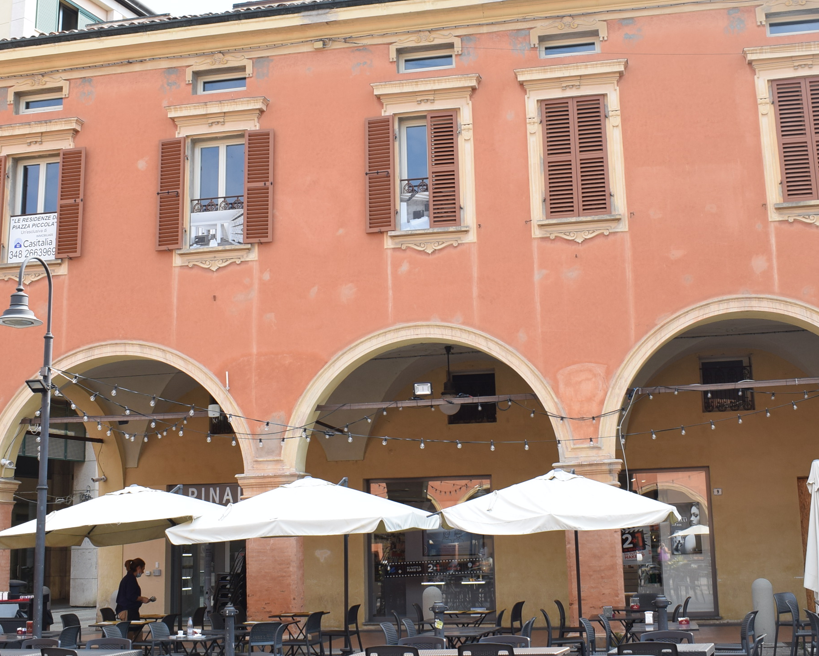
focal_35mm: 49
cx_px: 406
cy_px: 285
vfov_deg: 30.9
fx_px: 1182
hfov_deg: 38.2
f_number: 8
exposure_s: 1/250
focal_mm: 21
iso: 200
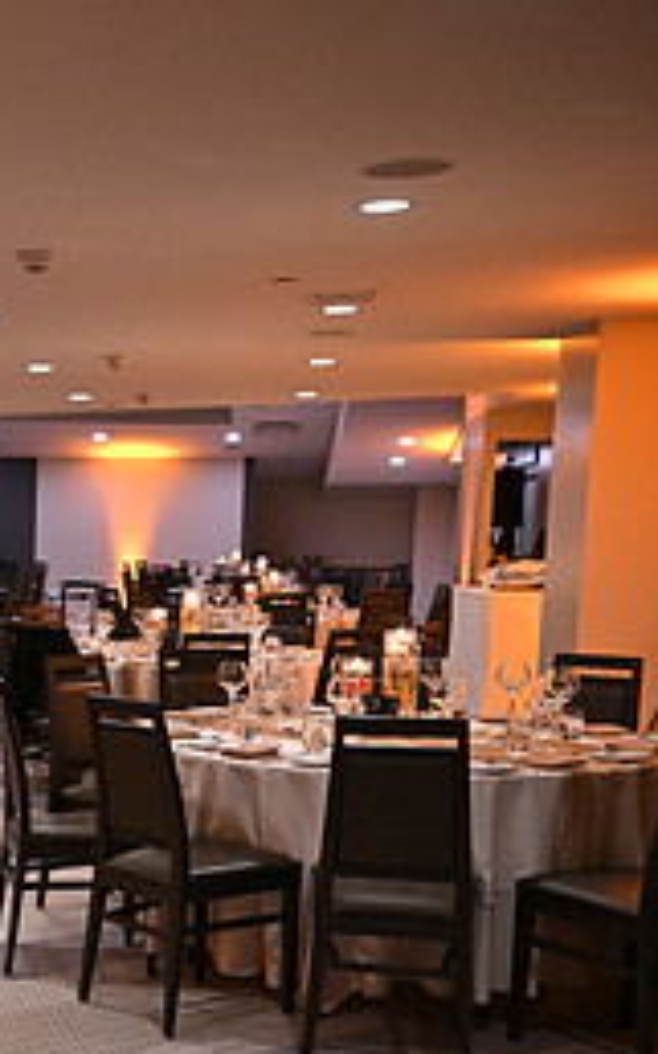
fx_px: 1580
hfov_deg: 21.3
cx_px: -204
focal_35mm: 55
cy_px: 758
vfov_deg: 36.3
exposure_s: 1/60
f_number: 2.8
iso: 2500
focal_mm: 24
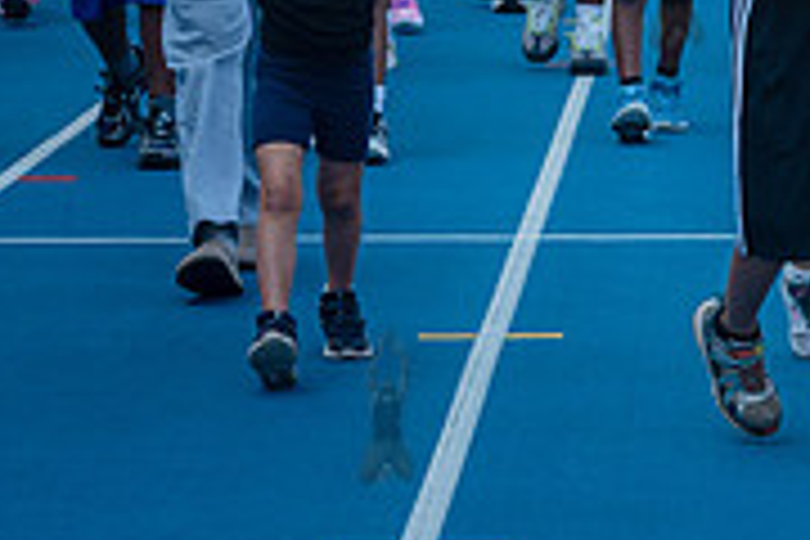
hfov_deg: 7.8
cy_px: -250
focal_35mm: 258
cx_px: 1256
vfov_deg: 5.3
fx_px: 5805
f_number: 5.6
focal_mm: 80
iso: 160
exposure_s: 1/400
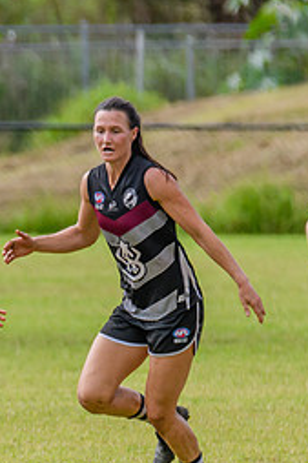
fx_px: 16808
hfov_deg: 1.0
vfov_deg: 1.6
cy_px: 446
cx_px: -207
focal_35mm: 1308
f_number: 6.3
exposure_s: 1/2000
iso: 800
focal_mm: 360
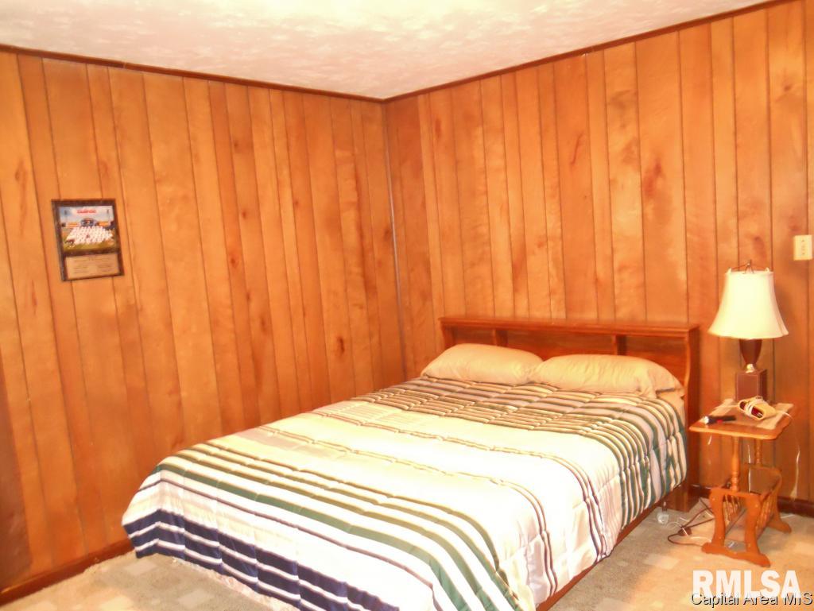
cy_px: 306
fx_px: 659
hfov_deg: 63.4
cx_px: 407
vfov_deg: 49.8
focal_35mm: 28
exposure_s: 1/8
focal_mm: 5
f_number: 2.7
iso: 800
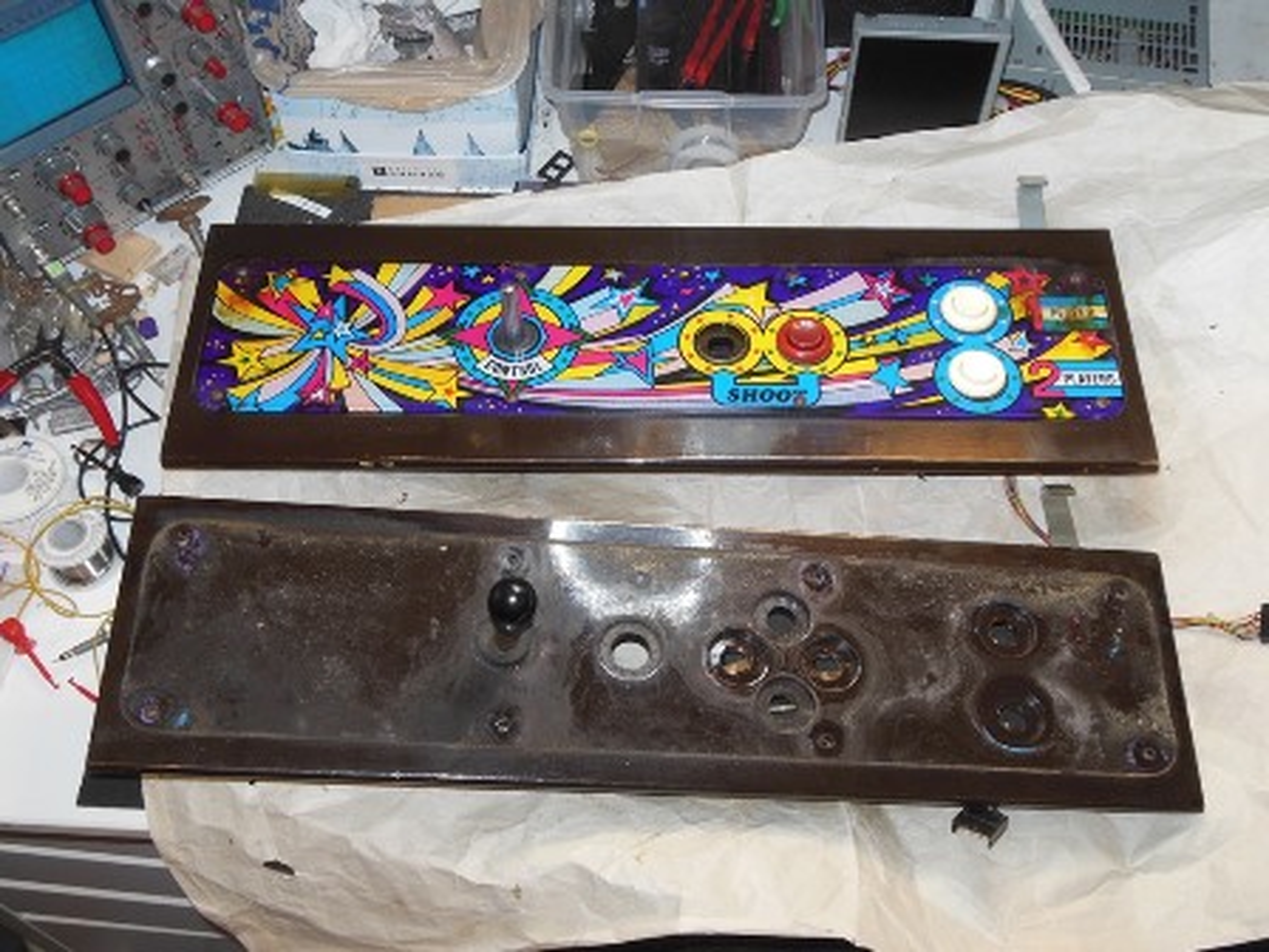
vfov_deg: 37.7
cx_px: 634
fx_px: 1393
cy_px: 476
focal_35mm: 38
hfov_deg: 49.0
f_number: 3.6
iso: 200
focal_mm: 6.8
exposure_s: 1/30
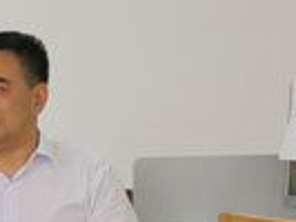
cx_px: -367
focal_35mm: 162
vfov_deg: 9.2
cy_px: 169
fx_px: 1387
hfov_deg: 10.7
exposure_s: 1/50
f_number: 2.2
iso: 125
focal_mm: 3.95
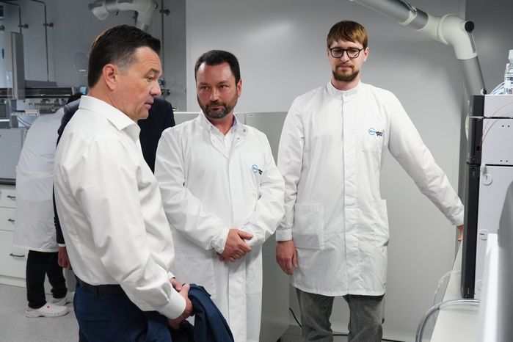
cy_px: 171
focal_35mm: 39
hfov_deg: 49.6
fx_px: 556
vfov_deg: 34.2
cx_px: 256
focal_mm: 39
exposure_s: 1/640
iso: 4000
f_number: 4.5
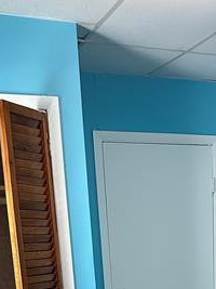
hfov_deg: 20.9
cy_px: 381
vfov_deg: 24.4
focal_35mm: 69
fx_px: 575
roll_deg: +1.5
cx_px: 186
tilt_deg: -14.1
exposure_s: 1/60
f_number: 1.78
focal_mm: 6.86
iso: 400
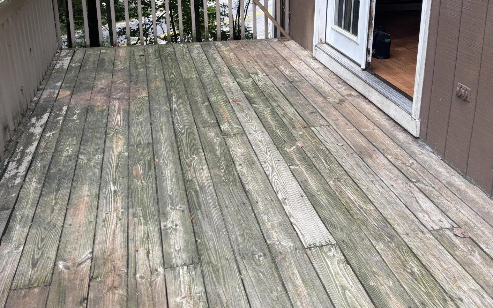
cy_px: 40
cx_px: 243
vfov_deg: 31.5
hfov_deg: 50.4
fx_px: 524
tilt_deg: -14.8
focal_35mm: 39
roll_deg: -0.7
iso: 50
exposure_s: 1/544
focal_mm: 5.96
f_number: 1.6
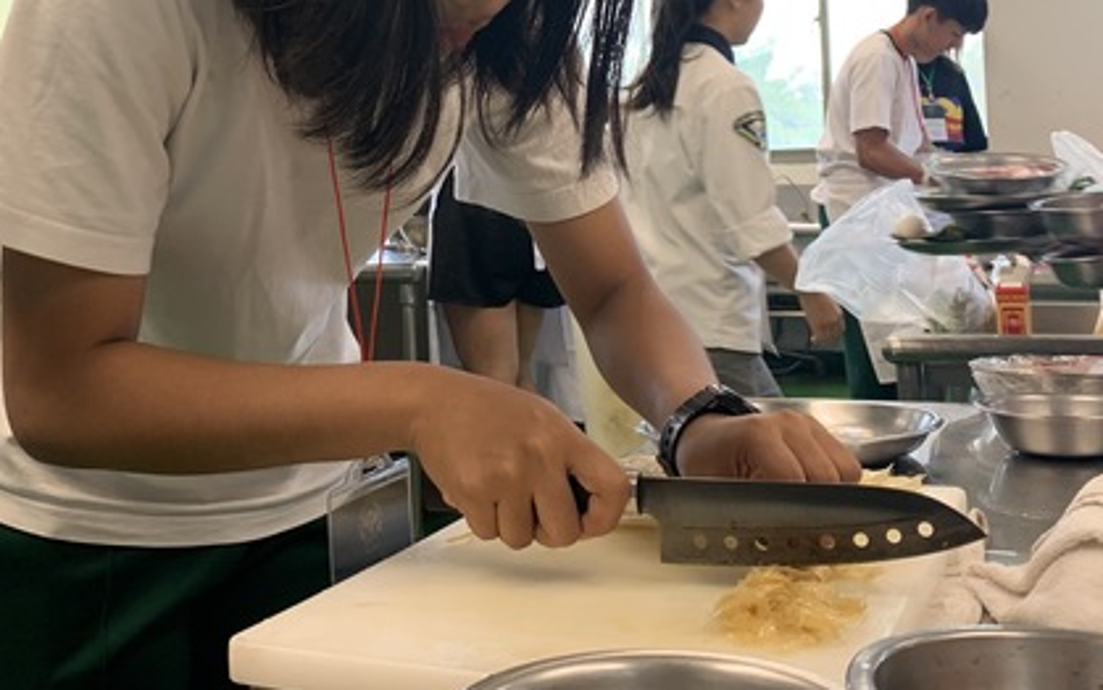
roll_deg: +1.8
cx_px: 487
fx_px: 1383
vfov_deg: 27.2
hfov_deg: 43.4
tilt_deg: +4.7
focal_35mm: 46
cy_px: 99
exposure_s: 1/79
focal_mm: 4.25
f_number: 1.8
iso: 100
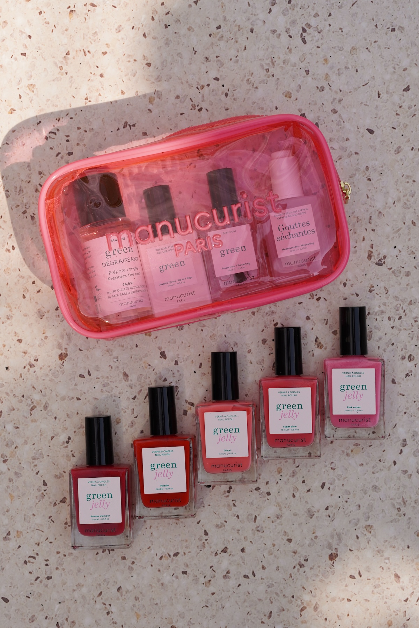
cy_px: 314
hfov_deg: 18.2
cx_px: 210
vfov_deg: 27.0
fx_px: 1309
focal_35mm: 75
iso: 200
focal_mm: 50
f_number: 6.3
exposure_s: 1/800
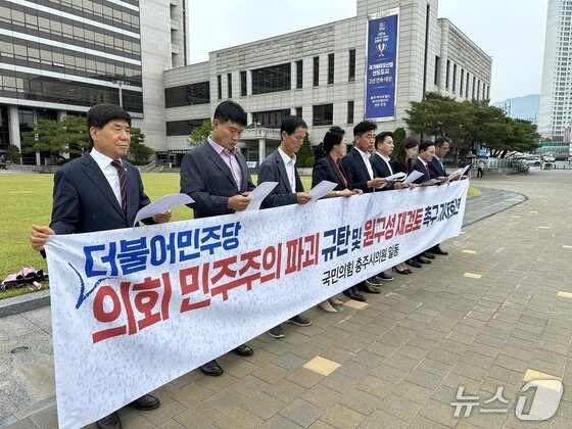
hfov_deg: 71.6
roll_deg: +0.0
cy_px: 214
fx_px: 397
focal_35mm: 24
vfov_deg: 56.8
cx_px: 286
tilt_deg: -6.7
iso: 80
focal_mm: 6.86
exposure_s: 1/1171
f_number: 1.78
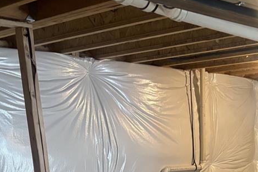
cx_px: 204
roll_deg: +0.8
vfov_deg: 16.2
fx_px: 501
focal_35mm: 70
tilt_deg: -21.2
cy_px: 317
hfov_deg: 28.3
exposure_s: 1/60
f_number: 1.6
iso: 400
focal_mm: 5.96
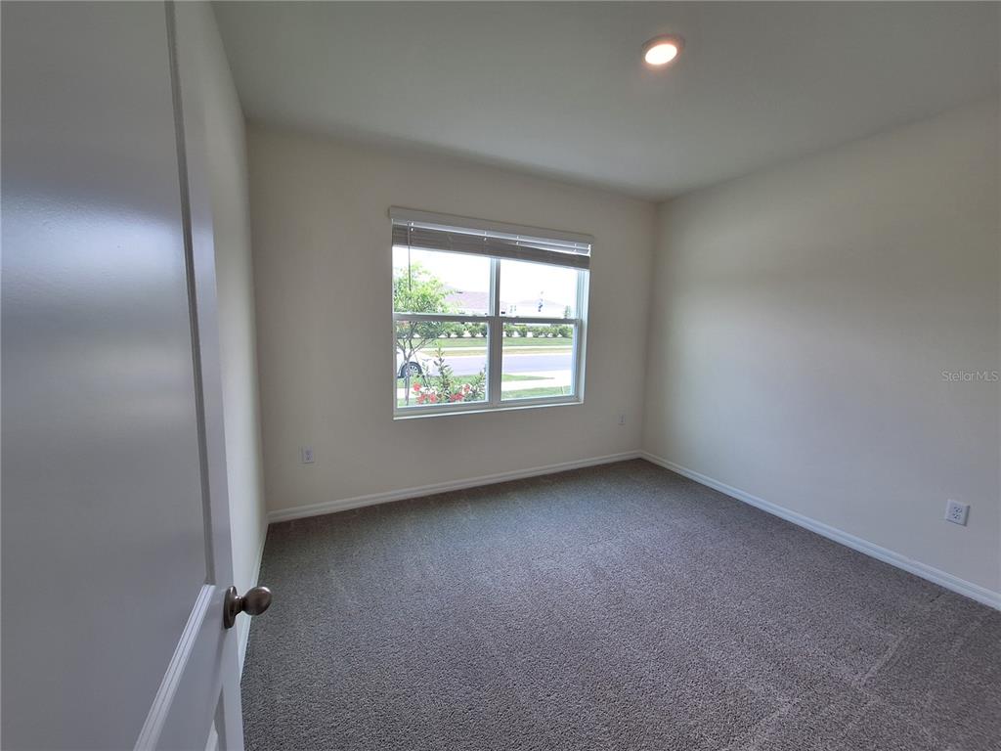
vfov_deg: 89.9
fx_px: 376
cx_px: 500
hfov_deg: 106.2
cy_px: 376
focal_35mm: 13
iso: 40
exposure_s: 1/60
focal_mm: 1.74
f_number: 2.2
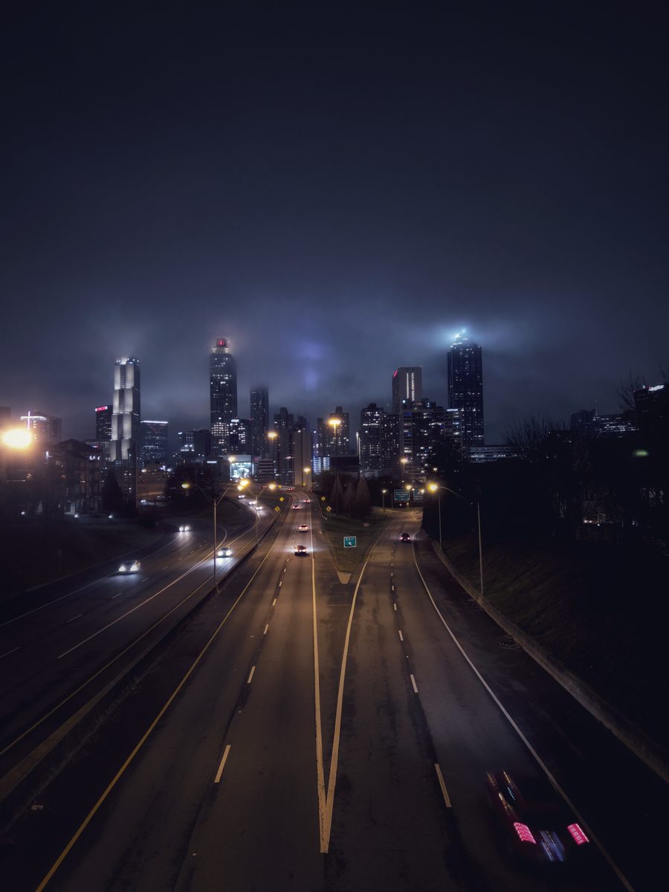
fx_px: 670
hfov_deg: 53.1
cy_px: 446
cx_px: 334
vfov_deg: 67.3
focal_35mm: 26
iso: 800
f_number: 1.5
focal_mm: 5.7
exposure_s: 1/30
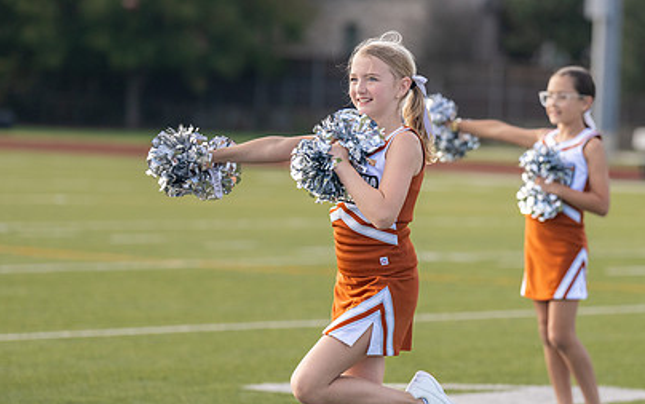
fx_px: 4221
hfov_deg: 8.7
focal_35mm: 240
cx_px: 389
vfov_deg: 5.5
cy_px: 219
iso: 400
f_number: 2.8
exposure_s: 1/3200
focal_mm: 134
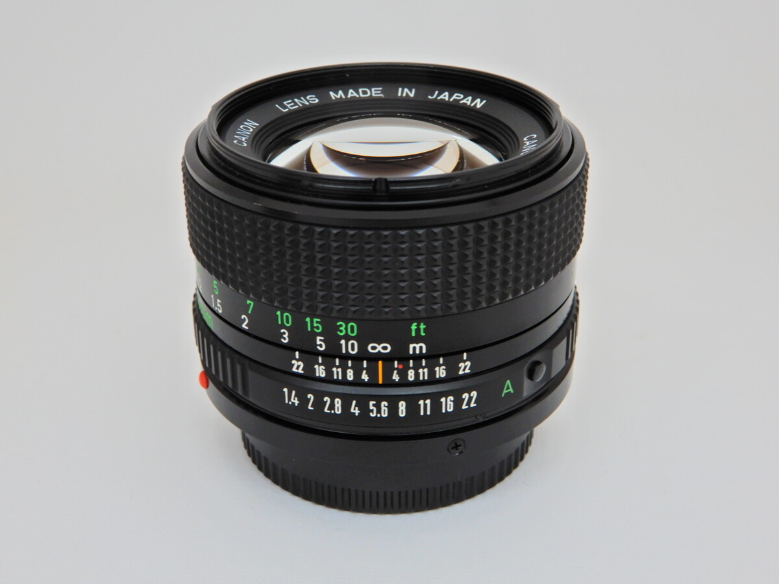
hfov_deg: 38.2
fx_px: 1125
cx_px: 390
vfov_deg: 29.1
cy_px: 292
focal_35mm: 50
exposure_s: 1/30
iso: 160
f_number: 4
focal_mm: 8.9
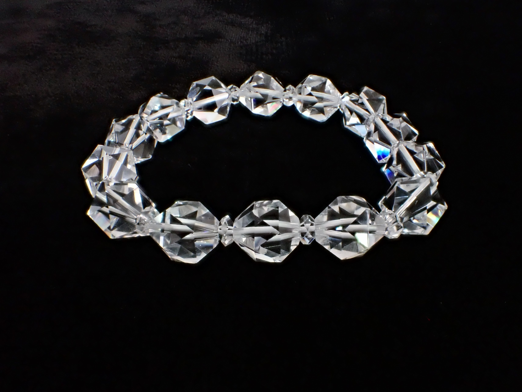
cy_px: 196
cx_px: 261
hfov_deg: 60.0
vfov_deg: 46.8
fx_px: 452
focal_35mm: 30
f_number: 3.2
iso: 800
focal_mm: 5.4
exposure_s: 1/80
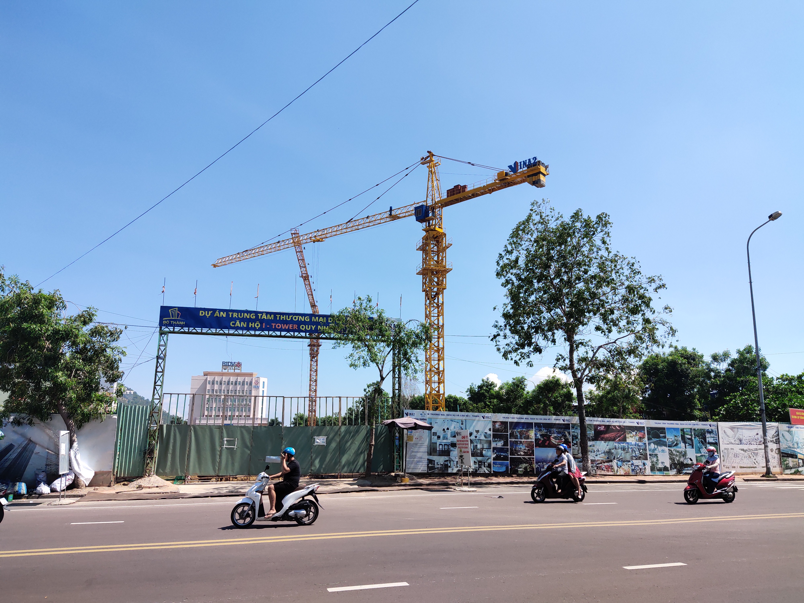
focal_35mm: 25
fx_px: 581
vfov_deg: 54.9
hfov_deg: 69.4
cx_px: 402
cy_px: 302
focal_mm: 4.71
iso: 50
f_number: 1.7
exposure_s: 1/3306
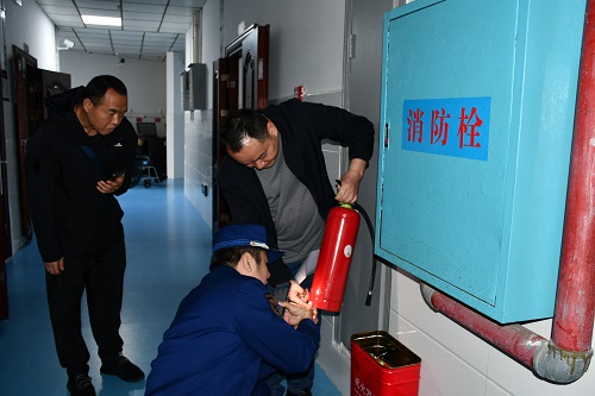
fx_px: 496
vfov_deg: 43.6
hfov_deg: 61.9
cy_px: 198
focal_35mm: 30
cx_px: 298
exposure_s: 1/60
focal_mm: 20
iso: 640
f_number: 4.8
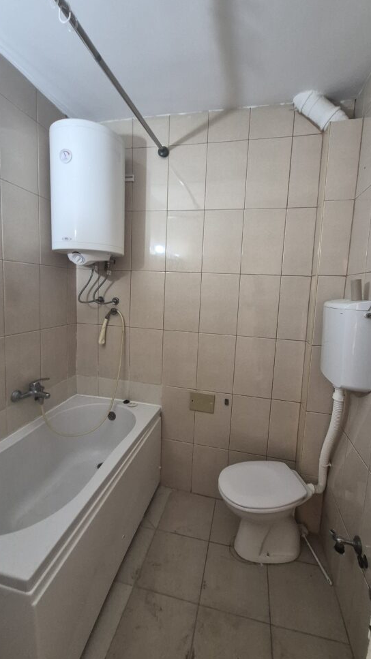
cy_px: 322
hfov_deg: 70.5
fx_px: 262
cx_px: 187
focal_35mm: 15
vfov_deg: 103.0
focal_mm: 1.74
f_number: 2.2
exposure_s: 1/50
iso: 500
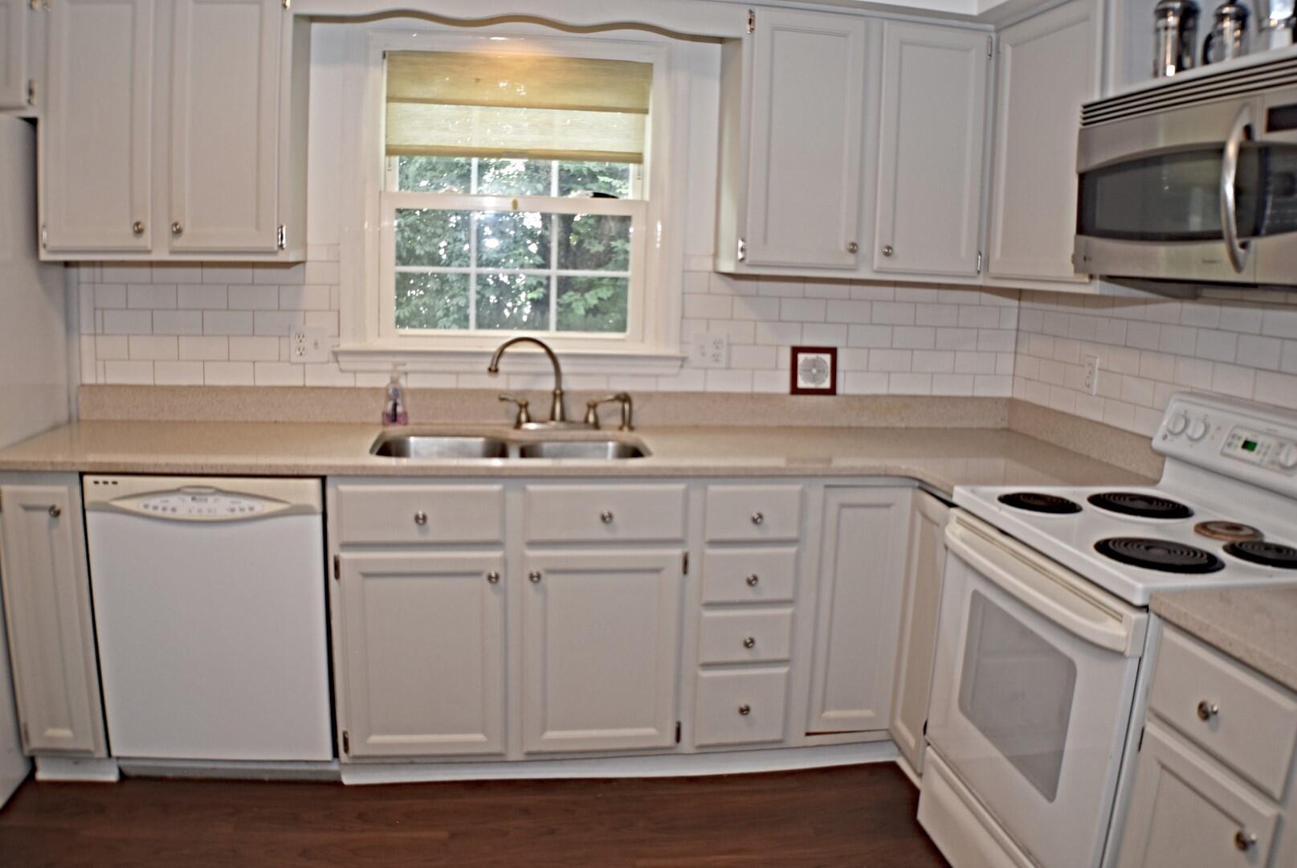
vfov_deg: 38.4
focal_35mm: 34
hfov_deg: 55.1
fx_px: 1244
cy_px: 434
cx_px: 648
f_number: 4
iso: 250
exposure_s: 1/60
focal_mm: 23
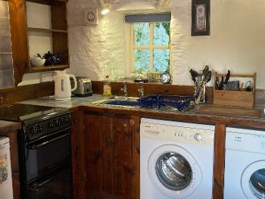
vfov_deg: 36.0
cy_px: 99
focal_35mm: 40
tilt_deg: -6.9
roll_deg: -0.1
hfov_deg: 46.7
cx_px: 149
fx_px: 306
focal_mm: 3.99
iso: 50
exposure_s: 1/50
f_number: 1.8
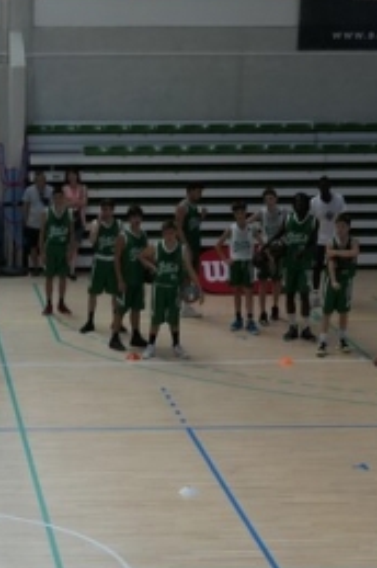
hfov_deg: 13.0
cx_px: -64
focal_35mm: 103
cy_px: 581
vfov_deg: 19.2
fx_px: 1622
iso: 125
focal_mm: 10.7
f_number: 2.8
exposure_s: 1/200
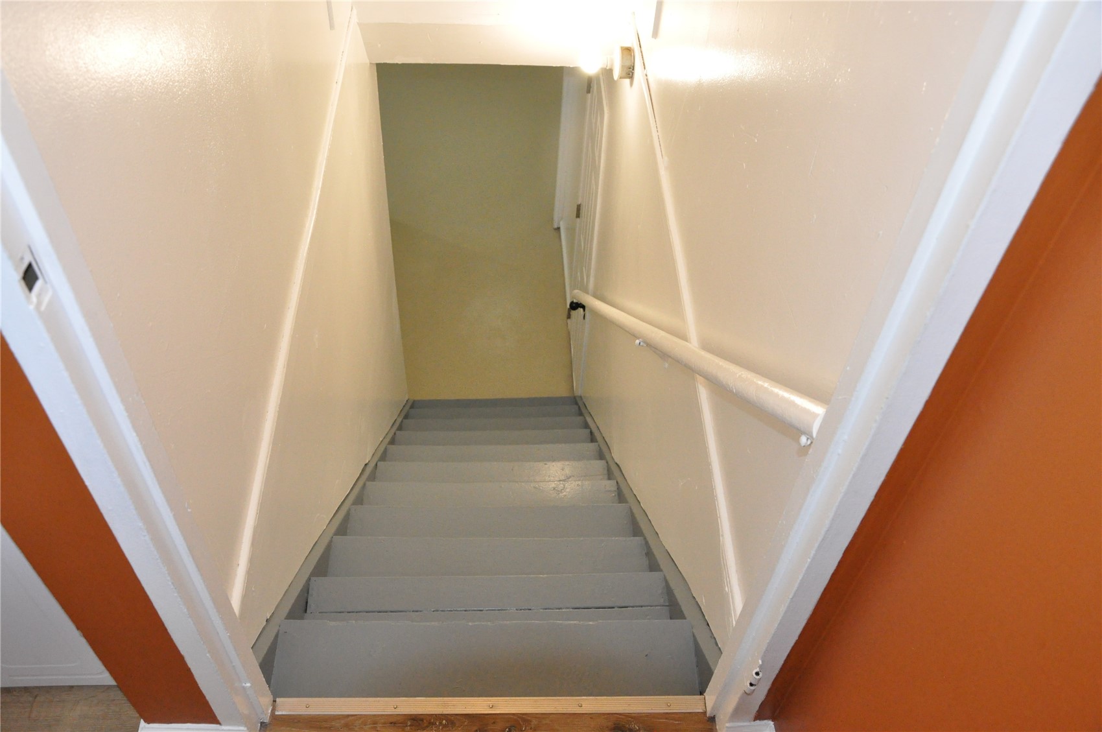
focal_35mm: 32
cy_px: 366
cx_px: 551
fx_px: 963
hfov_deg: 59.6
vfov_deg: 41.6
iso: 3200
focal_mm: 21
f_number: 6.3
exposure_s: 1/200
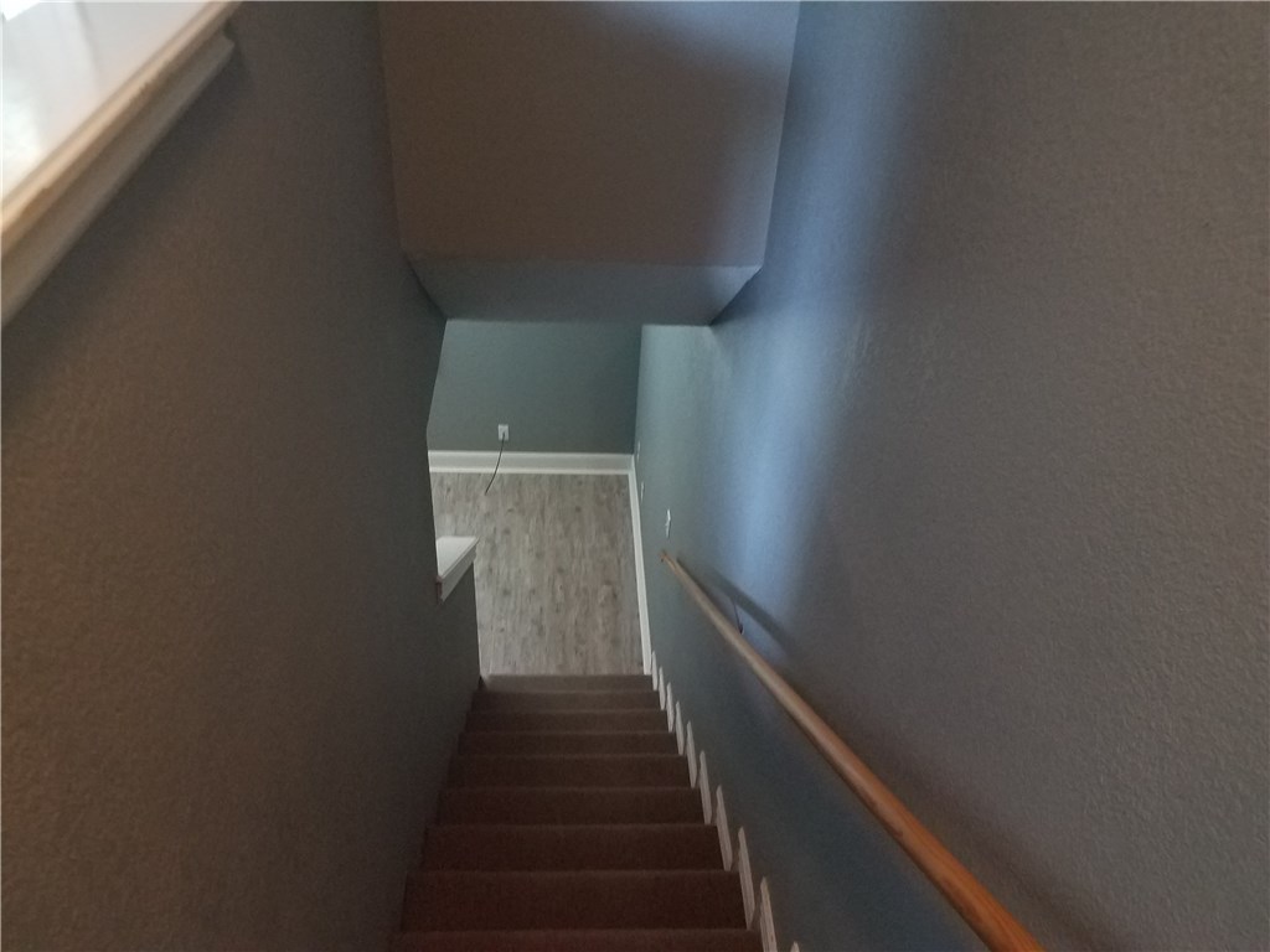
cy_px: 476
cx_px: 635
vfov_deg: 53.1
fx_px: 954
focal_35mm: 26
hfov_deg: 67.3
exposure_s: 1/10
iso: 250
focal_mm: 4.2
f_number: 1.7
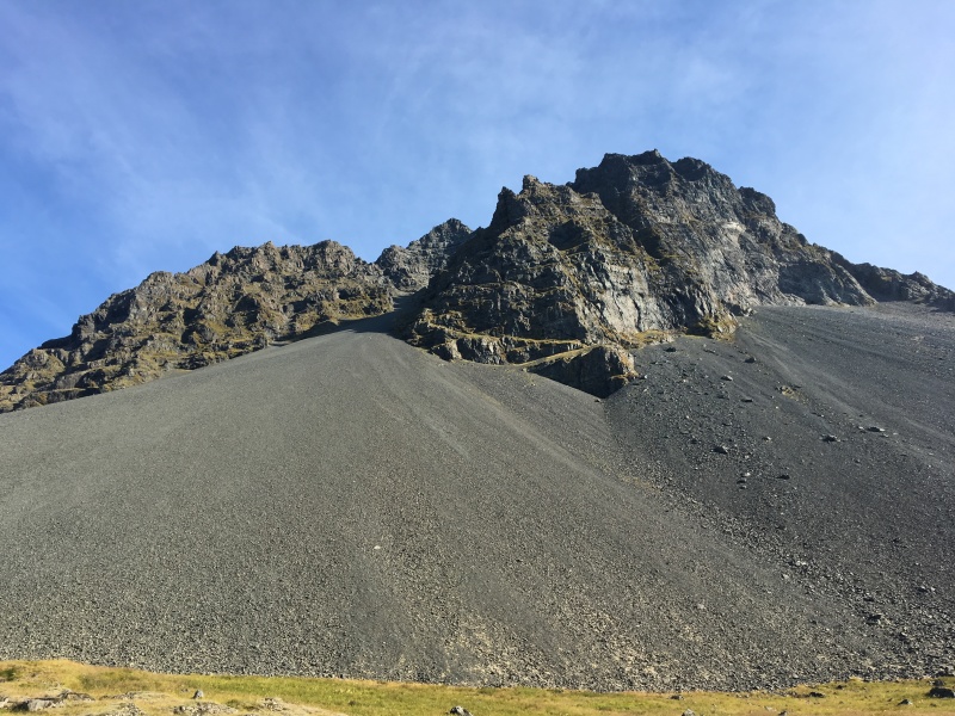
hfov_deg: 61.7
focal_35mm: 29
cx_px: 478
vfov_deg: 48.2
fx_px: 800
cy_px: 358
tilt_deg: +26.2
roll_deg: +0.6
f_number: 2.2
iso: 25
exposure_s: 1/855
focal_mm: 4.15
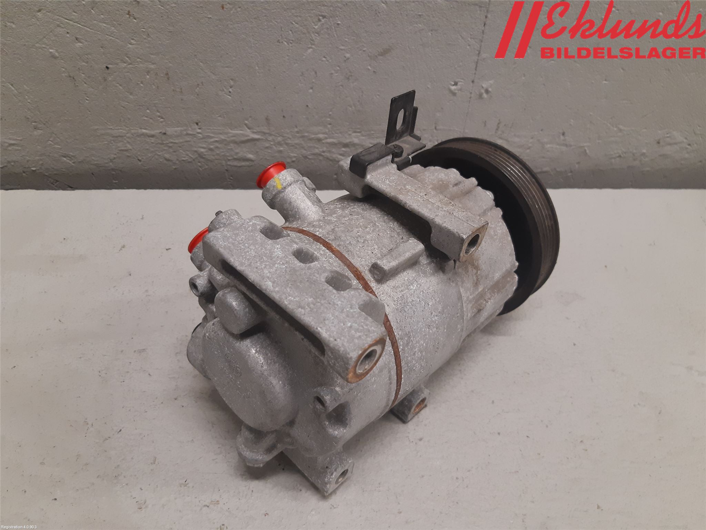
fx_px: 530
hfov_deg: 67.3
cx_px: 353
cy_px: 265
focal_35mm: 26
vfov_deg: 53.1
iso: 125
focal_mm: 3.93
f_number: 1.7
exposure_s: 1/50
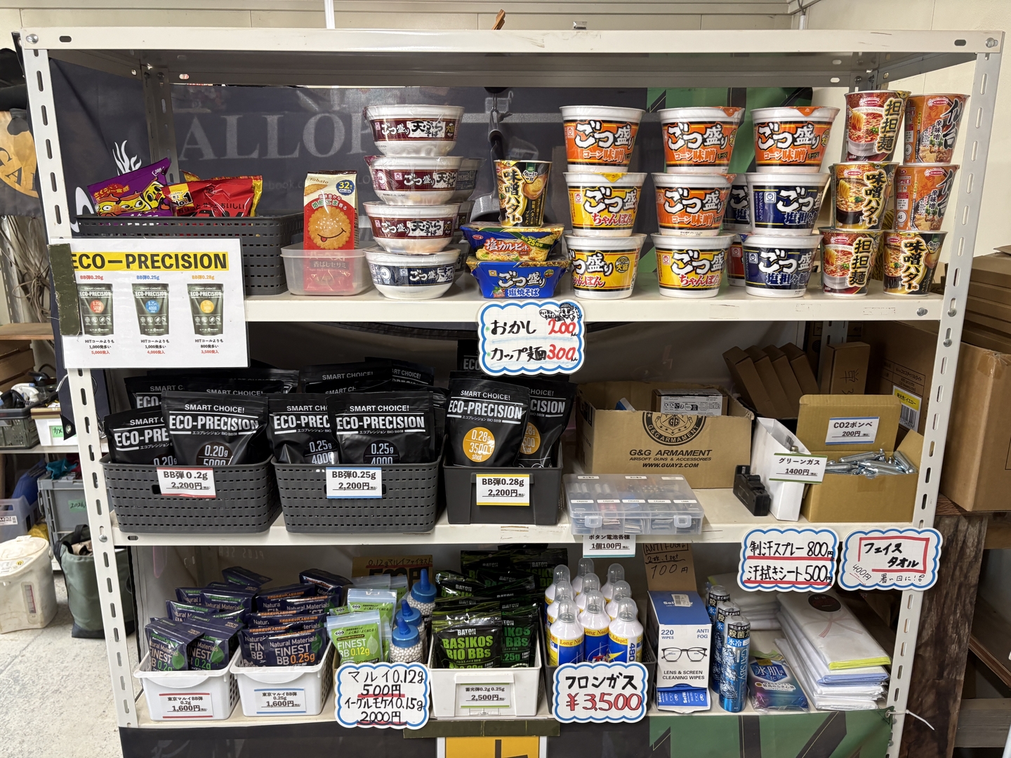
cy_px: 379
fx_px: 759
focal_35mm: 26
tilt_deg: -12.6
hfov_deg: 67.3
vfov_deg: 53.1
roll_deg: +0.9
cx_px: 506
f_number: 1.6
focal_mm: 5.96
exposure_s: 1/75
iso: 125
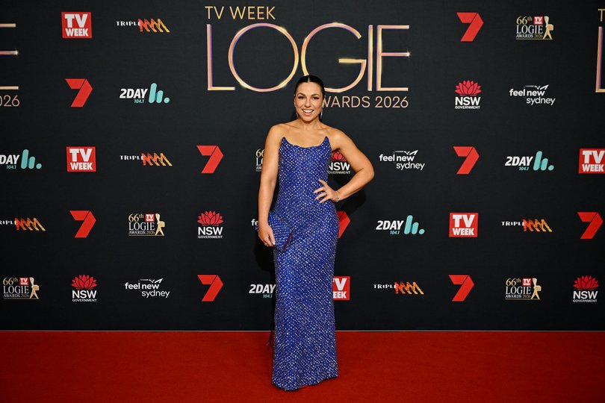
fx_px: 739
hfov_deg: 44.5
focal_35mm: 44
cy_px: 202
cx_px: 302
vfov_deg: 30.5
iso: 400
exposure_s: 1/200
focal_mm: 44
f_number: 4
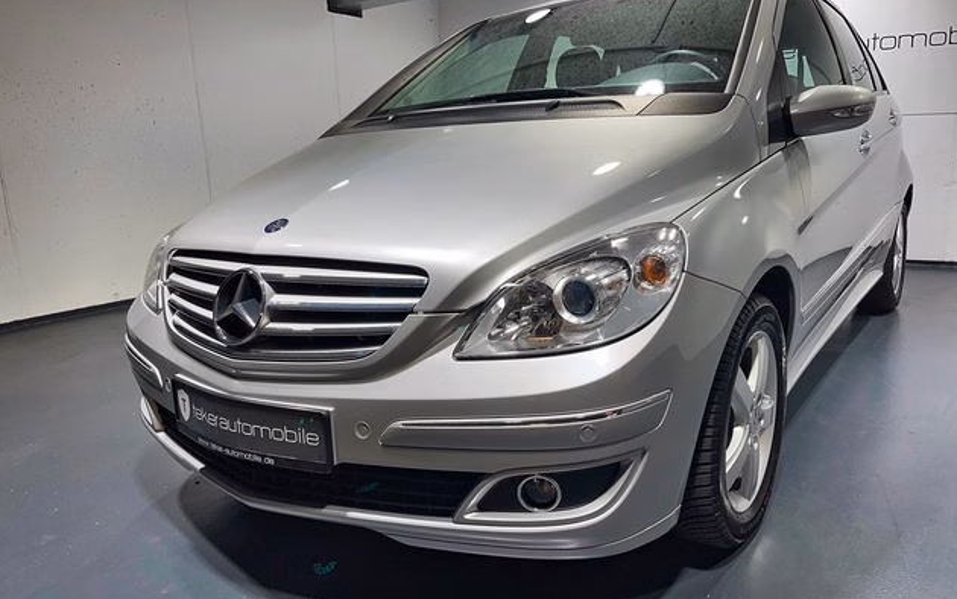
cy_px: 312
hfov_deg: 66.5
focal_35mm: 28
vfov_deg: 44.5
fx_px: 730
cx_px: 485
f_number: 1.6
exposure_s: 1/100
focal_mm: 5.1
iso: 40
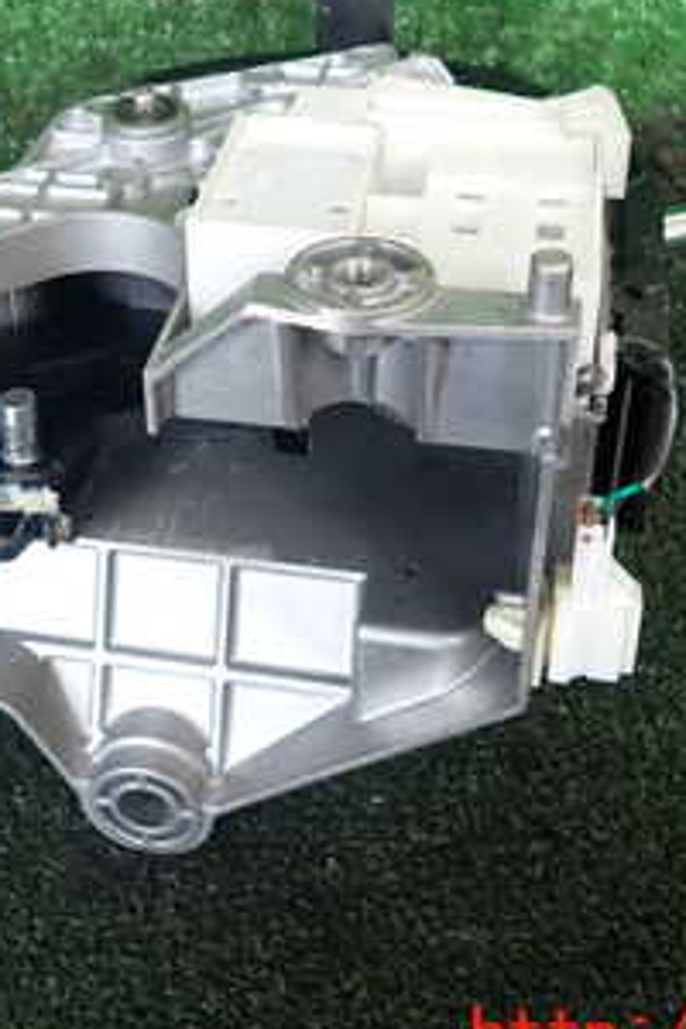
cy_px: 312
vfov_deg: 37.6
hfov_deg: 25.8
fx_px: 1486
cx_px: 216
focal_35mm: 52
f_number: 2
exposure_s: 1/60
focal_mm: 4.5
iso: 125
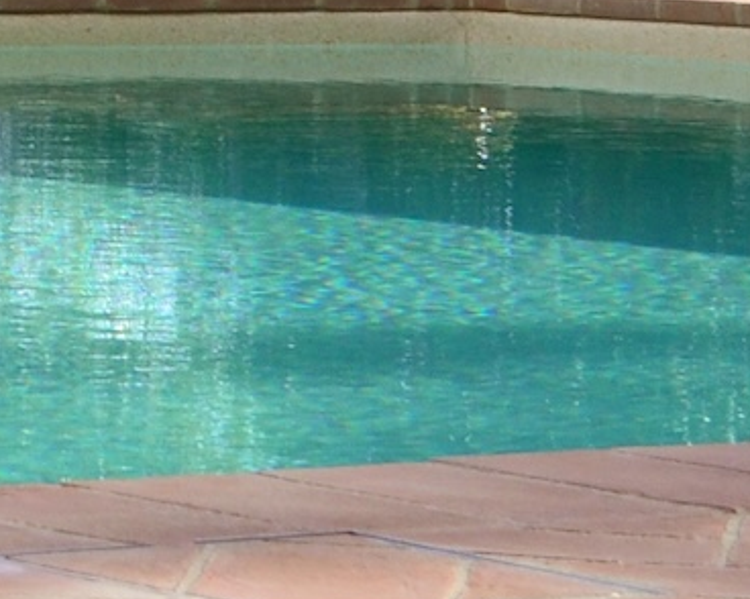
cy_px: -798
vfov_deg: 3.9
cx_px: -954
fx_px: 8697
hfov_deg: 4.8
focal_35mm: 392
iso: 400
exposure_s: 1/200
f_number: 10
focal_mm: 40
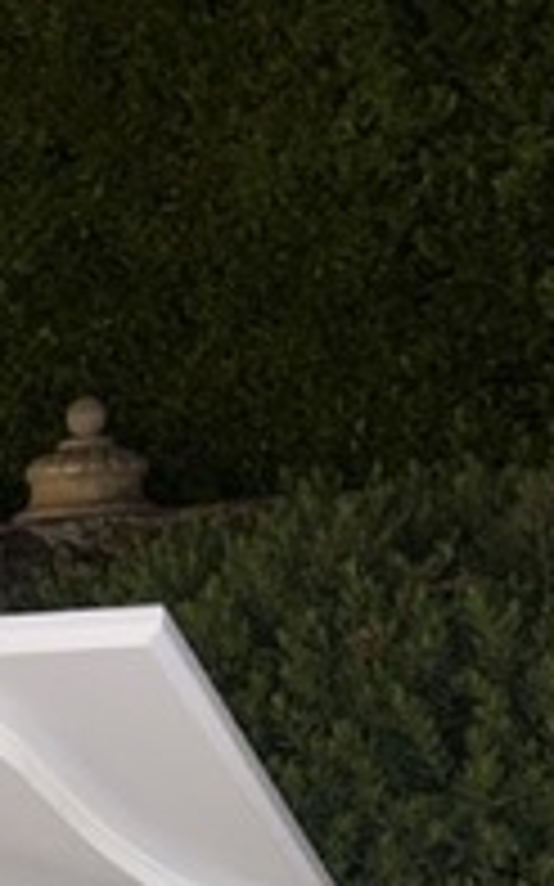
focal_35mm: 93
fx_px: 2248
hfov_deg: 13.2
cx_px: -315
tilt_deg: -14.2
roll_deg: +2.2
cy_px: 1363
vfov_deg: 19.3
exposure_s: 1/9
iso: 64
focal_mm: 6.76
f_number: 1.78
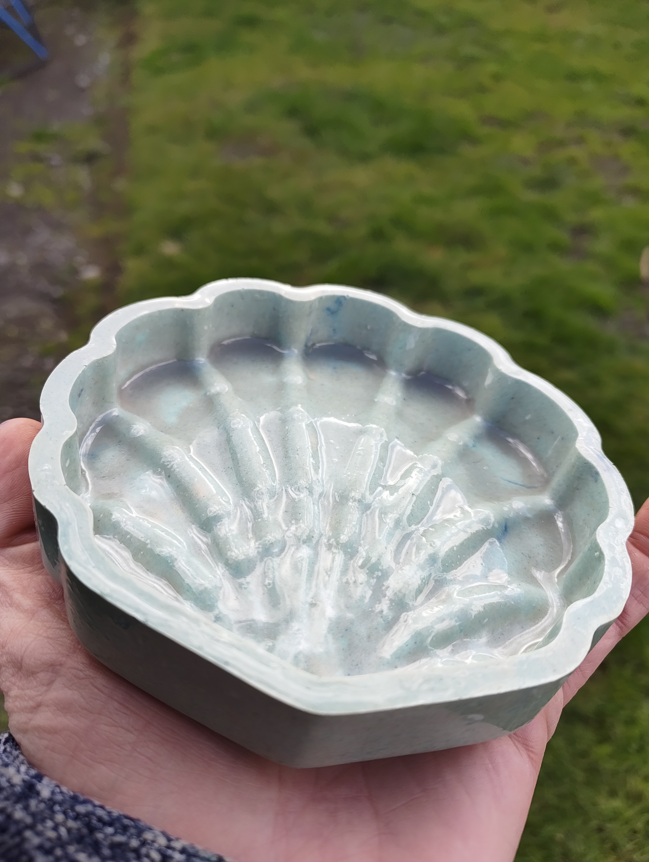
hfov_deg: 56.9
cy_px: 431
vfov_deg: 71.5
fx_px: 598
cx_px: 324
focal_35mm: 24
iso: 50
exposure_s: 1/252
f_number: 1.88
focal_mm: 5.56
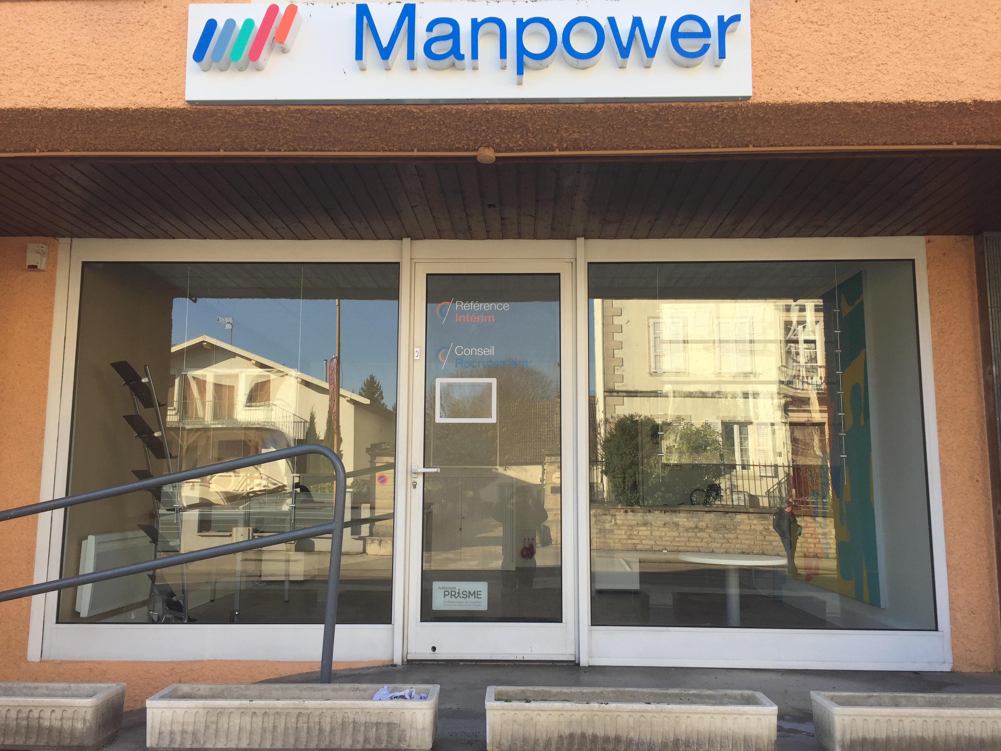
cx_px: 500
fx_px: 839
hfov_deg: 61.7
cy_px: 376
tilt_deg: +6.7
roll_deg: -1.6
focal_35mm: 29
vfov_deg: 48.2
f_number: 2.2
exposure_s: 1/359
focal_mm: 4.15
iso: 32
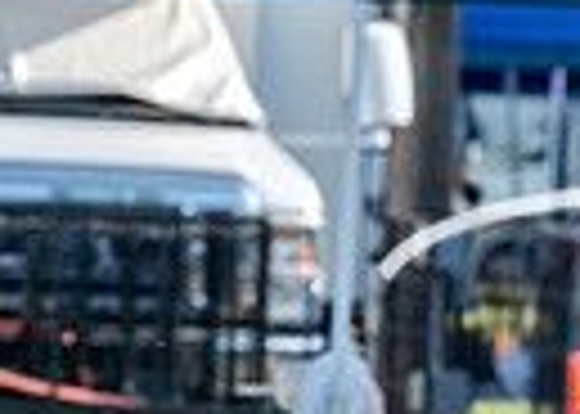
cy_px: 705
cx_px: 1188
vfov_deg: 1.6
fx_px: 15081
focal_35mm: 916
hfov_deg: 2.2
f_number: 6.3
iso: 640
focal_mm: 156
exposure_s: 1/1250
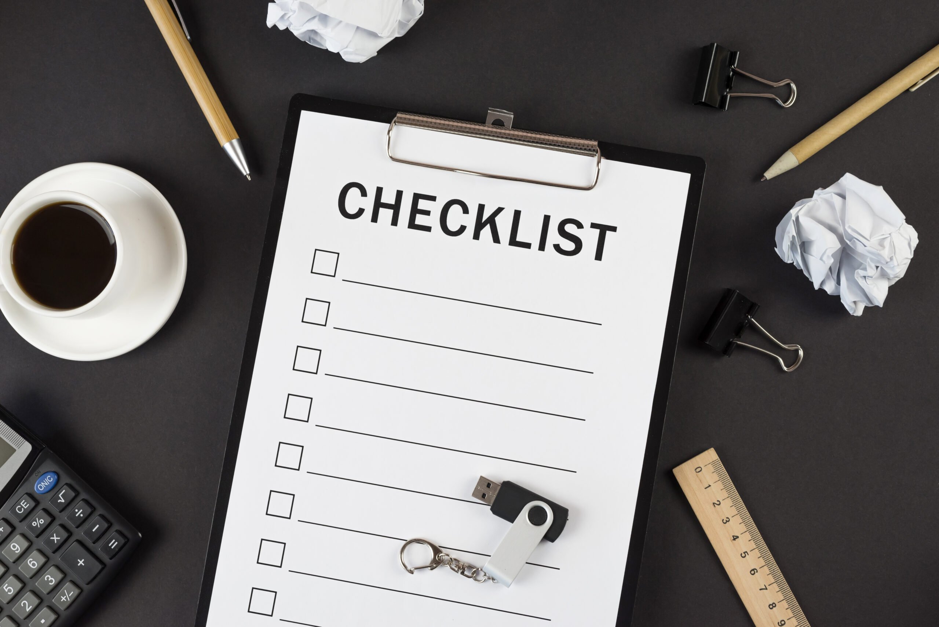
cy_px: 314
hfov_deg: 39.6
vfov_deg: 27.0
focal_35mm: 50
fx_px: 1305
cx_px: 470
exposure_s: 1/100
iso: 640
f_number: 7.1
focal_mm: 50
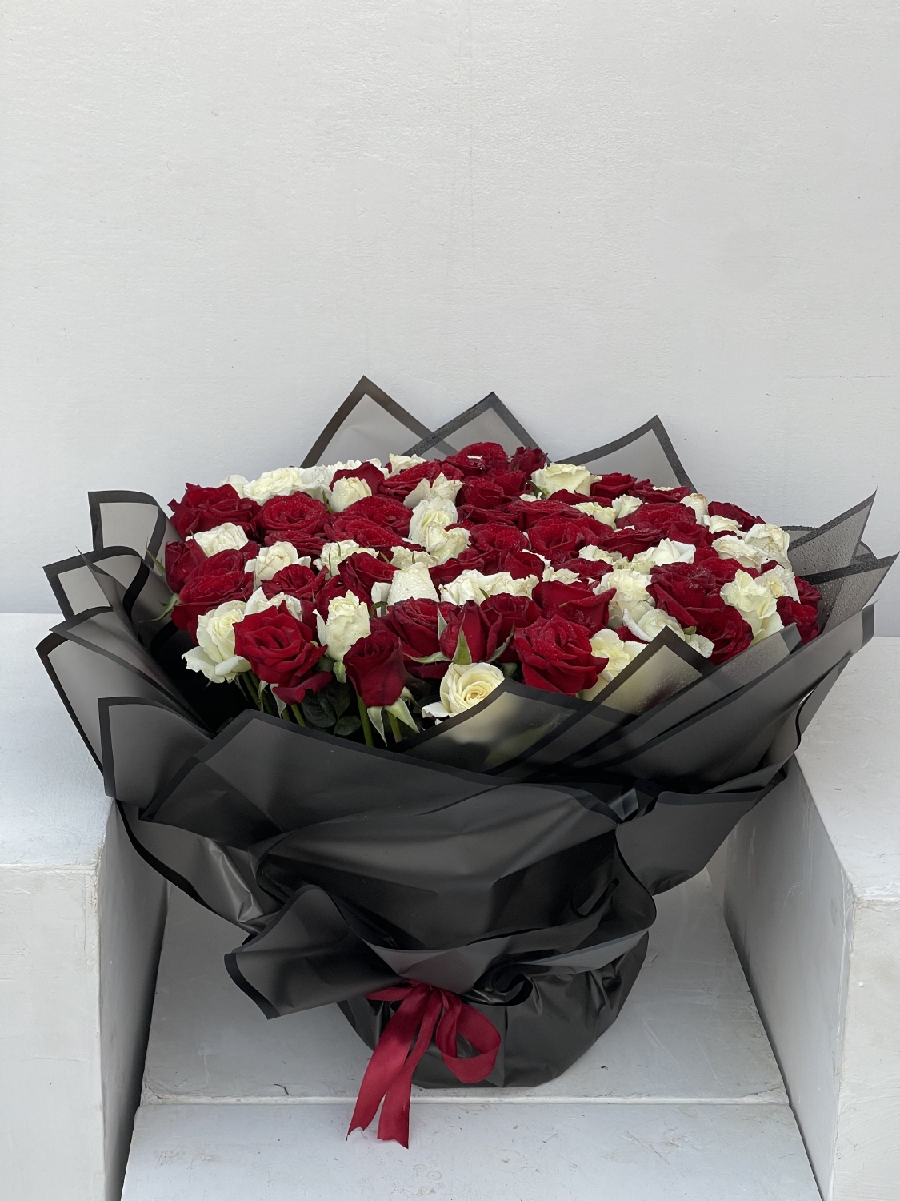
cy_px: 600
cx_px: 450
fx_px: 2219
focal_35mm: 64
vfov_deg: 30.3
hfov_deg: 22.9
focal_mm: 7.5
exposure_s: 1/99
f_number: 2.2
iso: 32
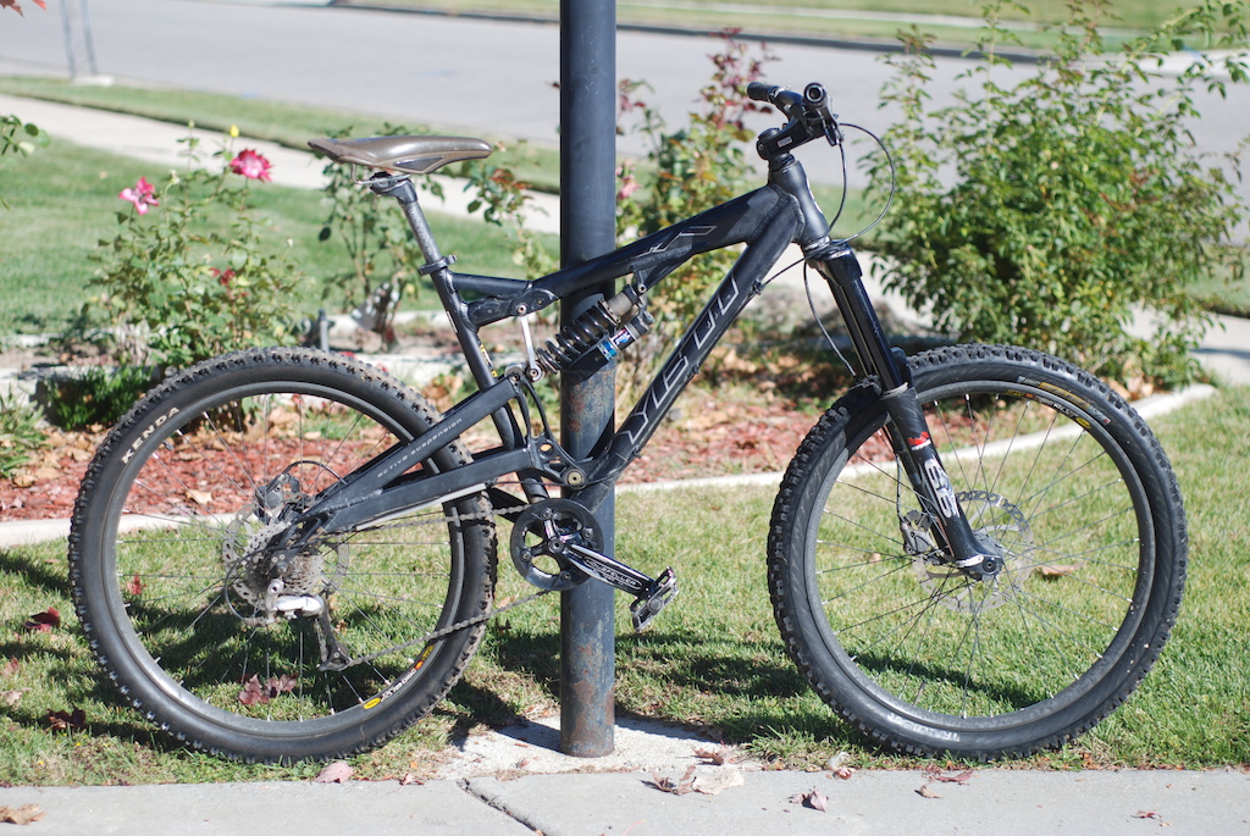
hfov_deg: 27.0
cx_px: 625
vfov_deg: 18.2
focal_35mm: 75
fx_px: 2607
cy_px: 418
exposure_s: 1/1250
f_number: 2.8
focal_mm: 50
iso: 100
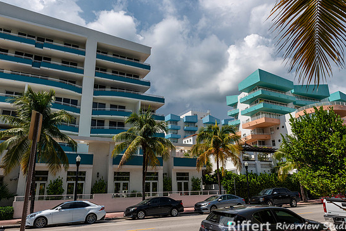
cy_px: 115
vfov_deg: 49.6
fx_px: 250
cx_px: 176
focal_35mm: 26
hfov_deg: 69.4
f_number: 11
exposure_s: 1/250
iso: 100
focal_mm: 24
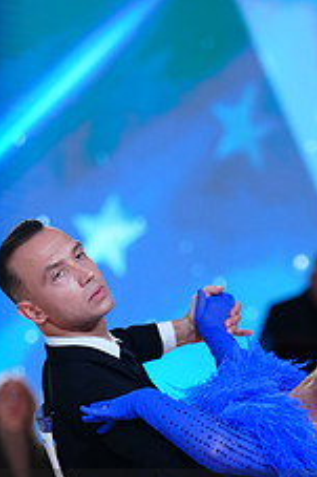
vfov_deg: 6.4
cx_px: 236
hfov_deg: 4.3
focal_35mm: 320
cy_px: 540
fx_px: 4233
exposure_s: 1/500
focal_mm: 125
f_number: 2.8
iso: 800
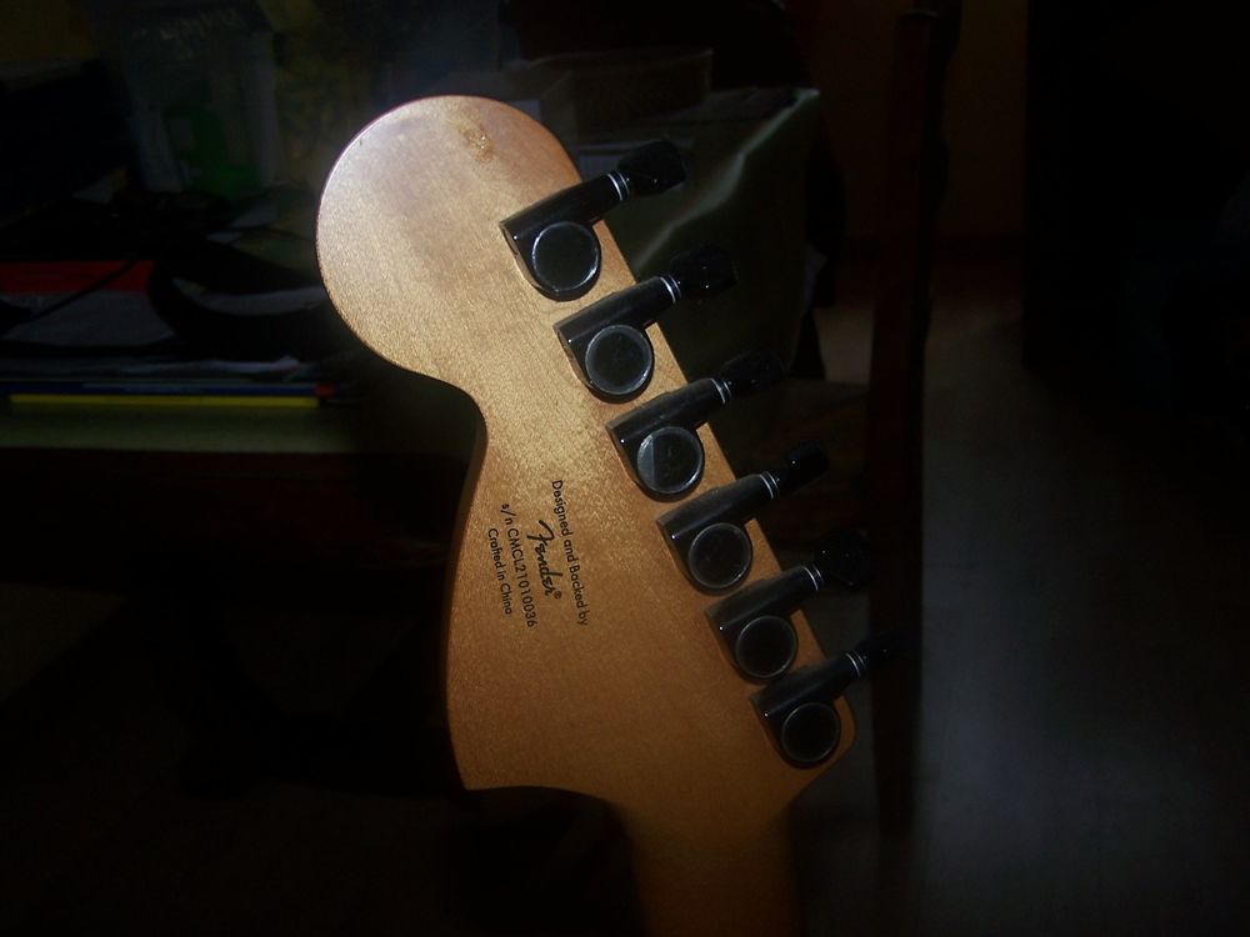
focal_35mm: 38
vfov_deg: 37.7
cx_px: 625
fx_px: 1372
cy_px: 468
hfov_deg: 49.0
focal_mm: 6.3
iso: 80
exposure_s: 1/60
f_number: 2.8
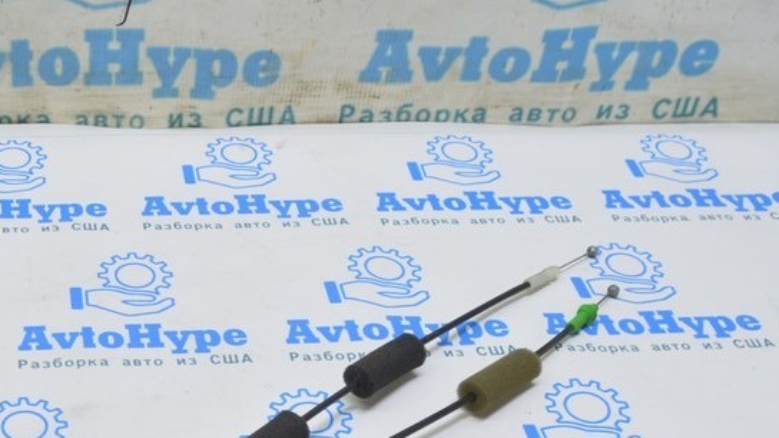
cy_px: 399
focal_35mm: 65
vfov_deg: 18.2
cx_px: 63
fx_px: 1343
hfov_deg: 30.8
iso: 400
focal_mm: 22
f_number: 5.6
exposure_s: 1/20
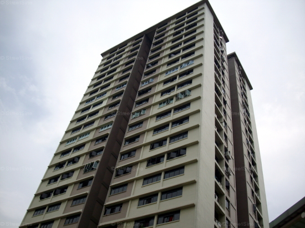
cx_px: 152
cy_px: 114
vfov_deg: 38.6
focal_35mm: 37
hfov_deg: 50.2
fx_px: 326
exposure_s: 1/400
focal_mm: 6.2
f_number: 5.6
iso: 80
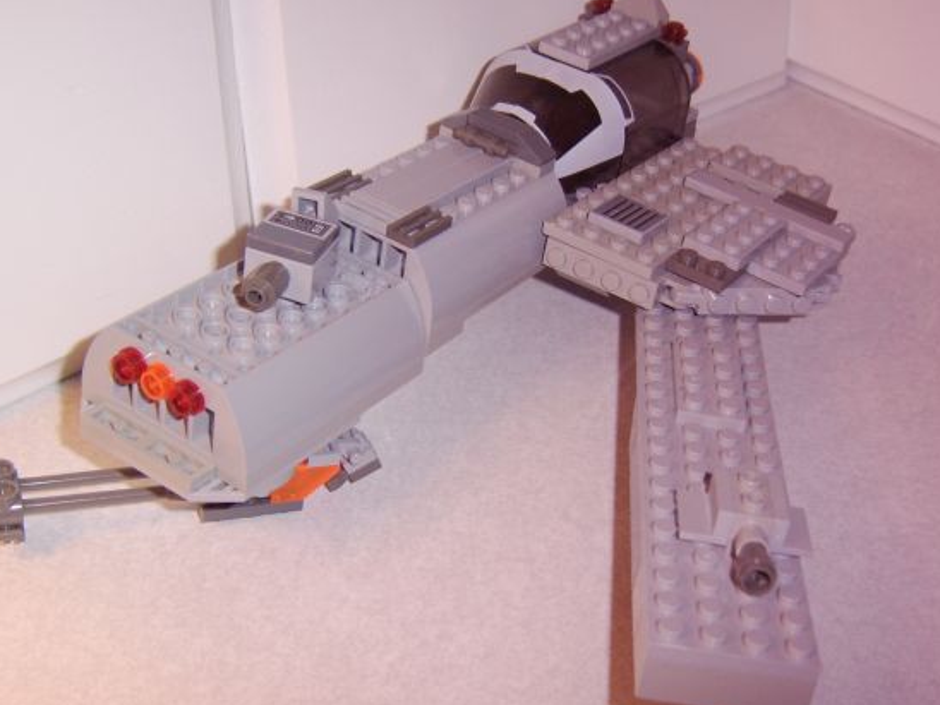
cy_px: 352
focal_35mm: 43
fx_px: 1168
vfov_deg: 33.6
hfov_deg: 43.8
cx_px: 515
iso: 141
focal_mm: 8.13
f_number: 2.7
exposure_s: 1/30
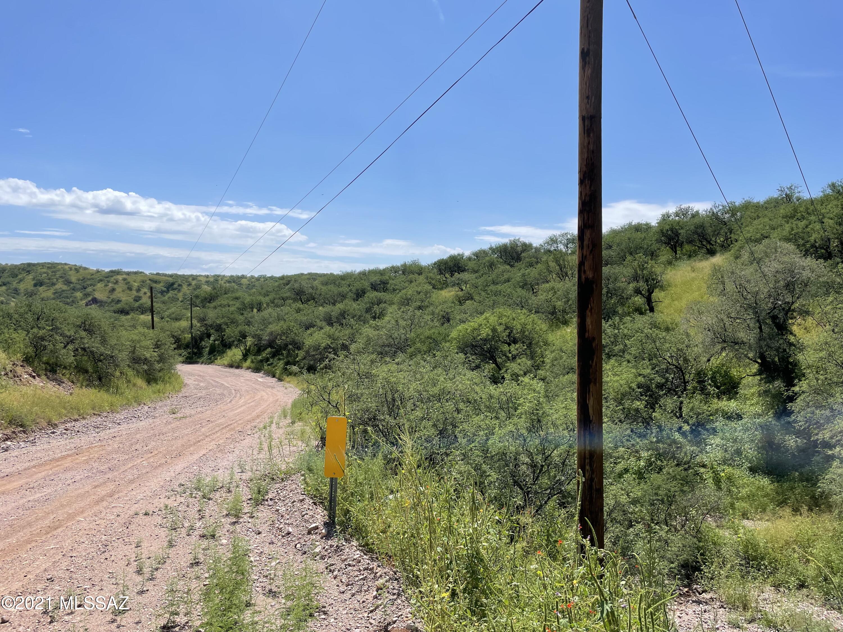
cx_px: 422
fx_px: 633
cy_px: 316
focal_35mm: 26
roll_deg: -0.3
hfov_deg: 67.3
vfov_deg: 53.1
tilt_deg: -1.9
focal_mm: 4.2
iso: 32
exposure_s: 1/5291
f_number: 1.6
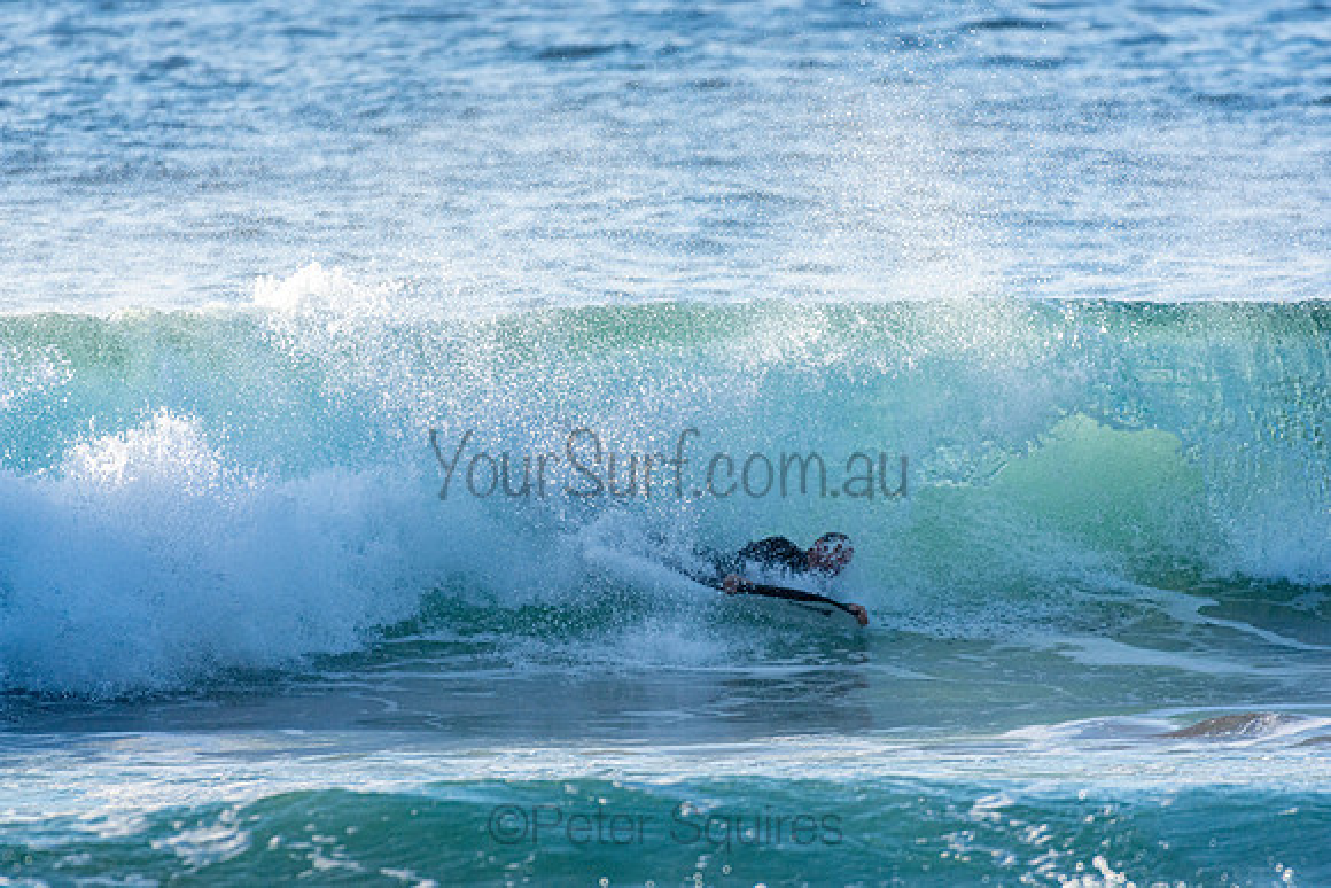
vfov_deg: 1.8
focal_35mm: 750
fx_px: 27734
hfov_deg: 2.7
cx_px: 666
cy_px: 444
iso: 320
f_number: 5.6
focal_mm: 500
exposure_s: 1/1250
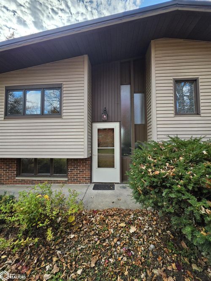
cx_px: 106
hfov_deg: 89.9
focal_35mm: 13
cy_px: 140
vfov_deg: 106.2
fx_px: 106
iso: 32
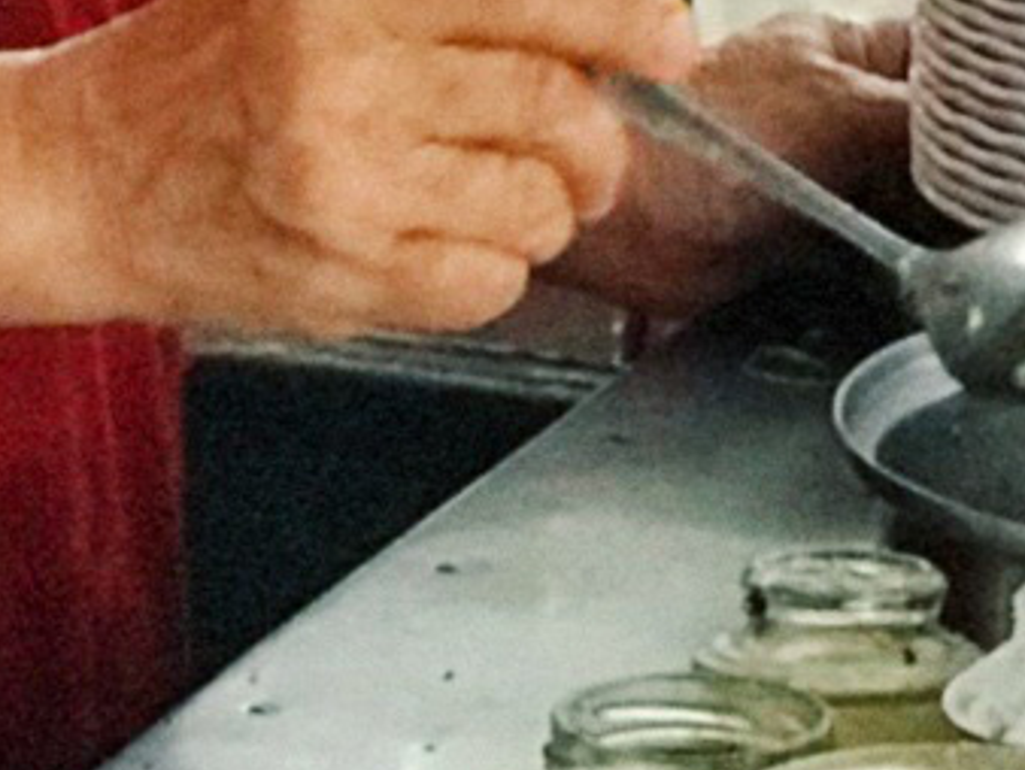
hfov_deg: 5.8
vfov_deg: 4.4
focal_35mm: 337
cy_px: -699
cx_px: 1271
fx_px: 9986
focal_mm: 6.6
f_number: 2.8
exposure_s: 1/50
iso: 400
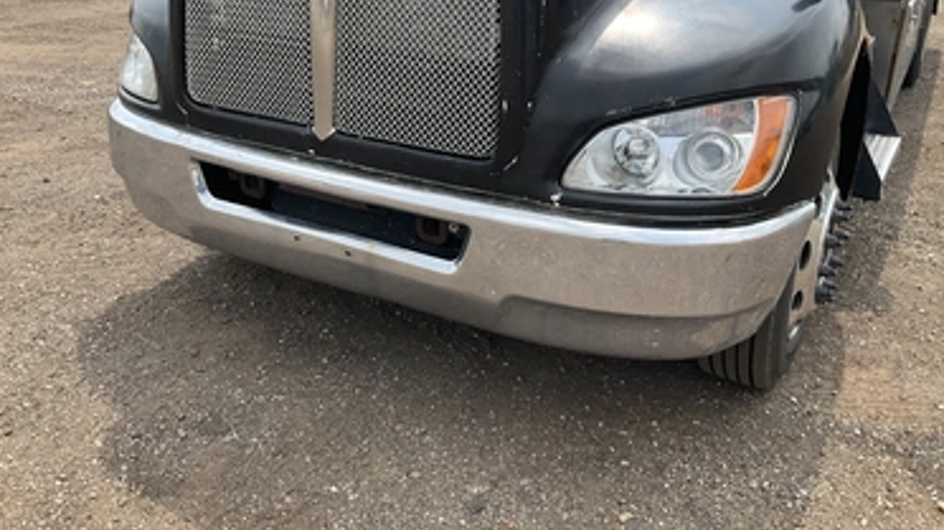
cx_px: 459
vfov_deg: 34.5
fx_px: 851
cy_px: 200
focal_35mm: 34
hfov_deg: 58.0
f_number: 1.8
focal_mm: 3
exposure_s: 1/855
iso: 25
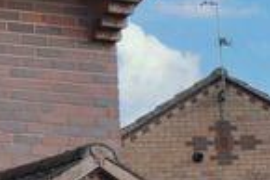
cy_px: 311
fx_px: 1671
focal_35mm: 223
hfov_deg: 8.6
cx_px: -315
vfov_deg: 6.1
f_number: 8
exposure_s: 1/250
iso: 160
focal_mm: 21
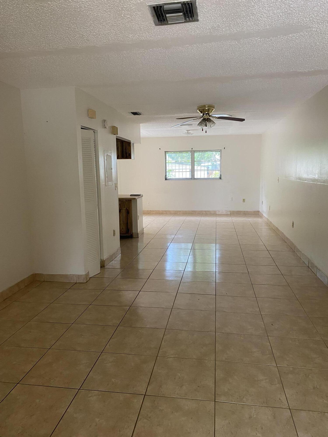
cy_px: 218
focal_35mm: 26
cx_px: 164
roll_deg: +1.8
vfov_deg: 67.3
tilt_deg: -7.4
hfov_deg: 53.1
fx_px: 328
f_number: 1.8
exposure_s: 1/60
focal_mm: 4.25
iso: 160
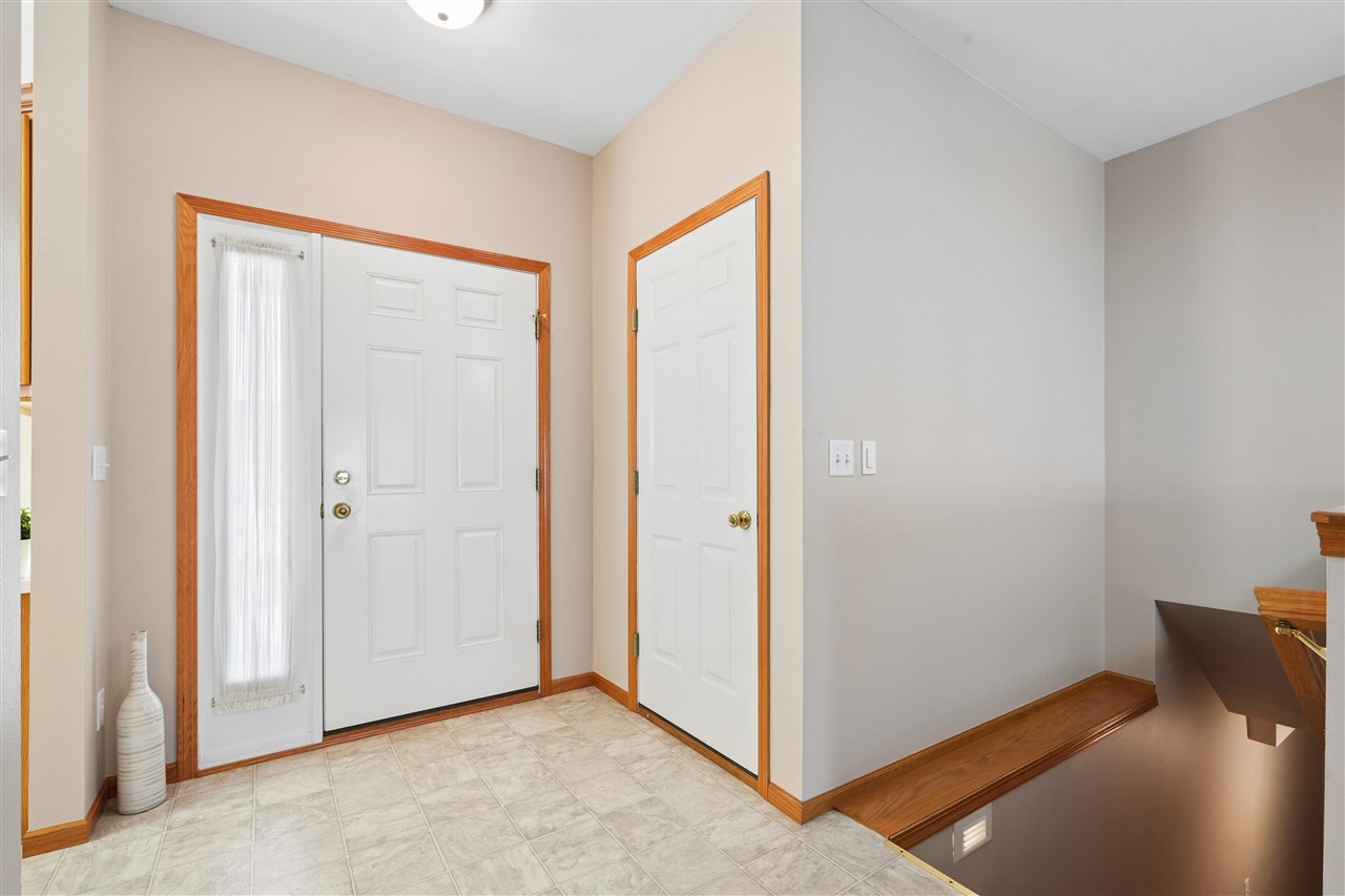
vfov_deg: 73.7
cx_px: 672
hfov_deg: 96.7
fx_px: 598
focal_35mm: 16
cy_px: 448
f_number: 10
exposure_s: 1/8
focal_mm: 16
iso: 400
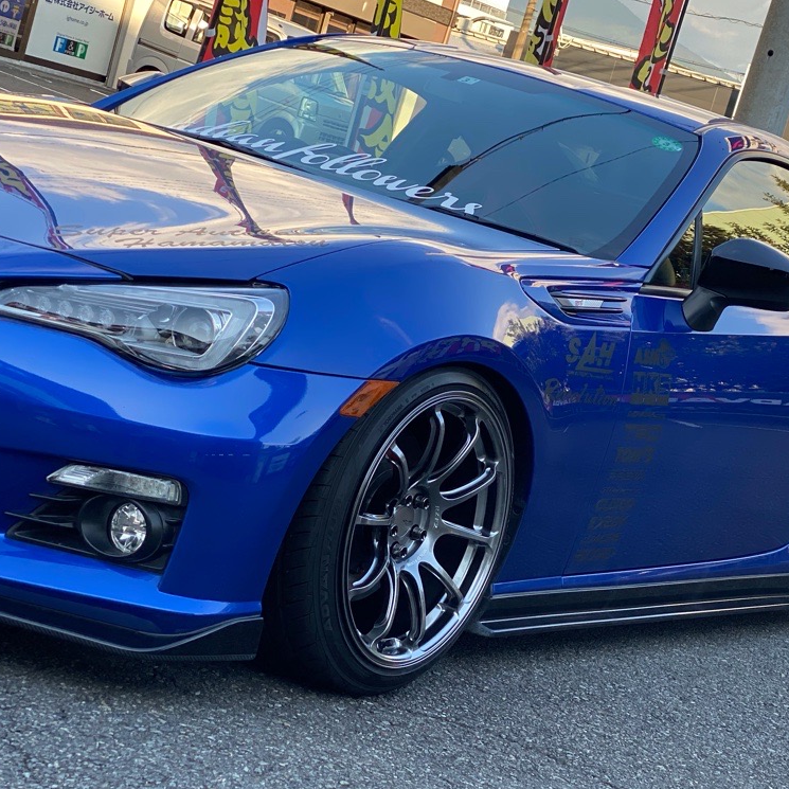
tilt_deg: -8.3
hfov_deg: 21.9
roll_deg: -16.4
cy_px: 406
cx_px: 442
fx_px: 2037
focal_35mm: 79
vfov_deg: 21.9
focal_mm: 6
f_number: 2
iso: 20
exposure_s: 1/133
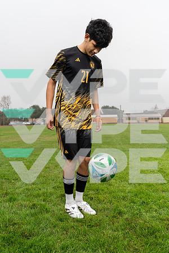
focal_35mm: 38
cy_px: 126
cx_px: 84
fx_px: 268
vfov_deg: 50.7
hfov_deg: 35.1
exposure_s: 1/200
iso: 250
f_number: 7.1
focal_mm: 38
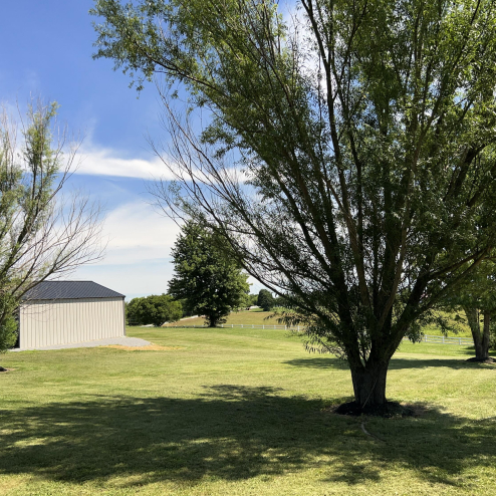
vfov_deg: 52.5
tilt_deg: +5.3
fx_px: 503
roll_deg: +3.1
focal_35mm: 31
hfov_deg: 52.5
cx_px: 270
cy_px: 248
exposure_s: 1/3968
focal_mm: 5.7
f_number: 1.5
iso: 32
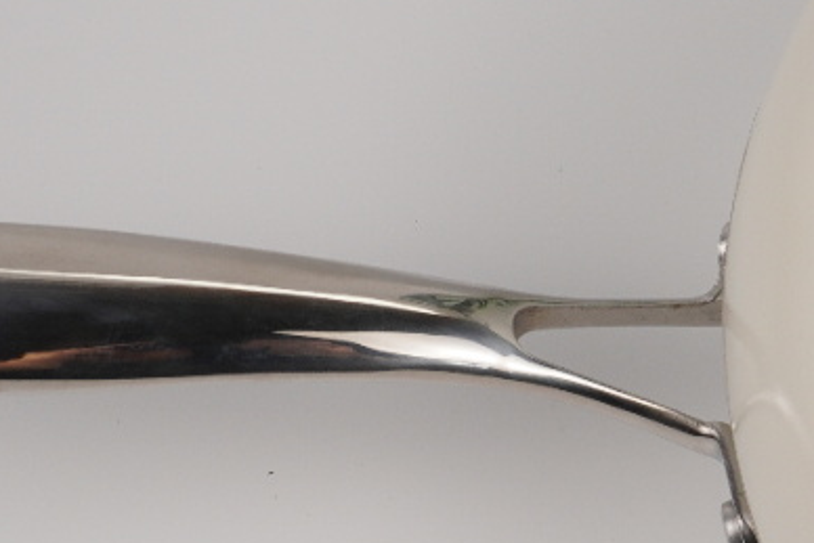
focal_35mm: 144
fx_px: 3259
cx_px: 971
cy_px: 346
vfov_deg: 9.5
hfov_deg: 13.8
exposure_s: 1/40
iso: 160
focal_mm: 23
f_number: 13
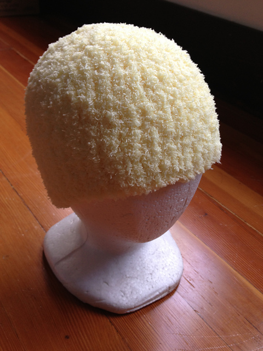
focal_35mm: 35
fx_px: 355
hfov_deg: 40.7
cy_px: 176
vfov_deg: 52.6
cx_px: 132
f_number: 2.4
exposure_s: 1/30
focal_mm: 4.28
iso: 50
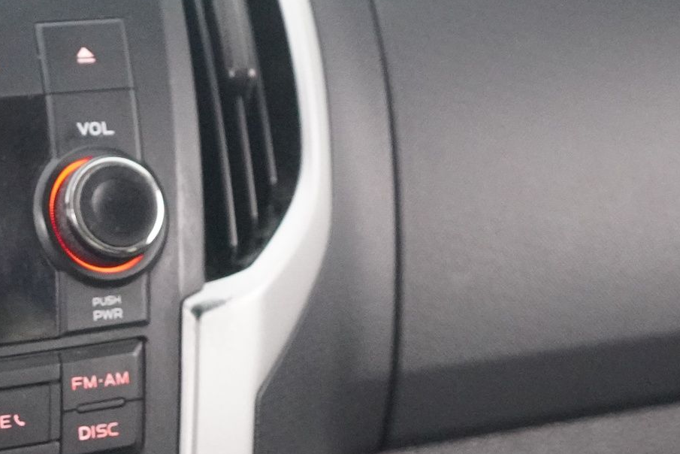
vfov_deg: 11.5
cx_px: -159
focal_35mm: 116
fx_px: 2192
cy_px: 622
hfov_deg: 16.8
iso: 6400
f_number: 3.5
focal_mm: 28
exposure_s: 1/10
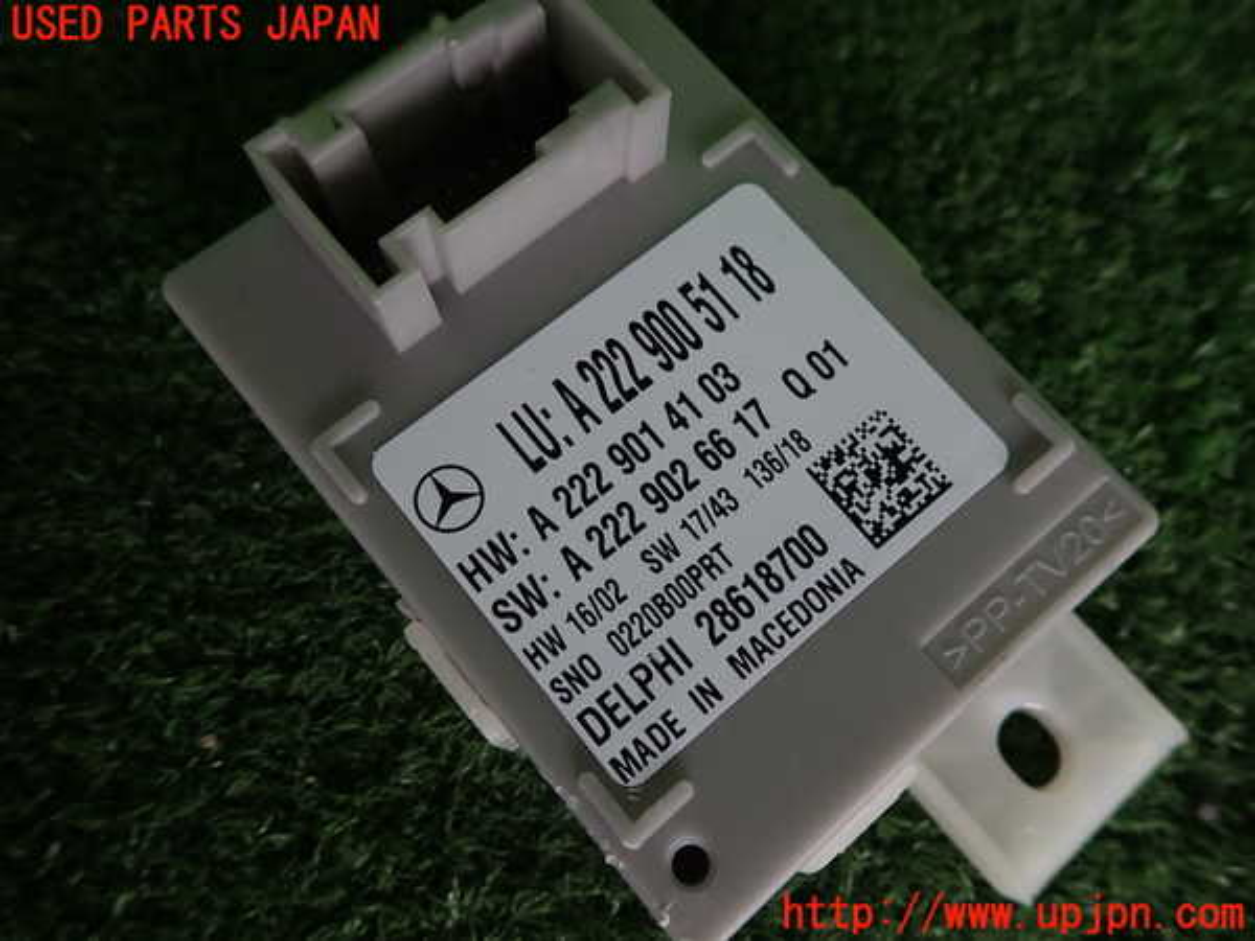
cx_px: 628
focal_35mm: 25
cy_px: 470
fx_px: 906
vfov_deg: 54.9
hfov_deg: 69.4
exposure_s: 1/100
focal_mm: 4.5
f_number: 2
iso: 100
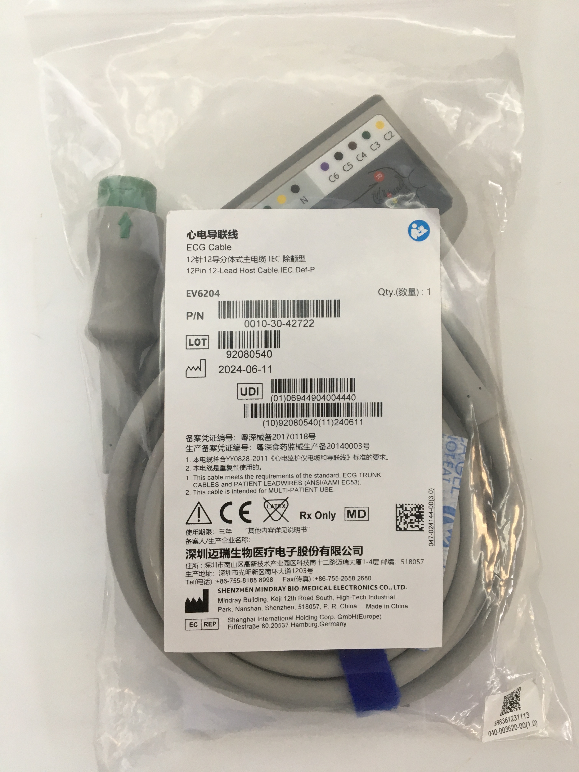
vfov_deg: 61.7
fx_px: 647
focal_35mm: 29
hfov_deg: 48.2
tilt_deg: -88.0
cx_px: 290
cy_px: 386
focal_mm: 4.15
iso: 32
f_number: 2.2
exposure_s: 1/33
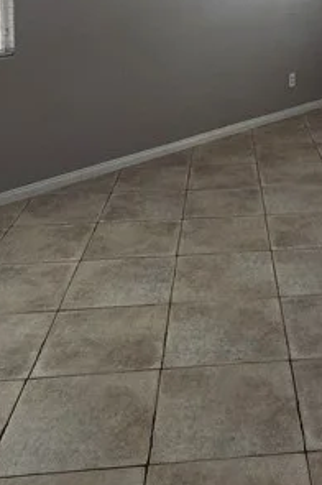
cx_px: 284
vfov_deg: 36.7
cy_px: -23
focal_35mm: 47
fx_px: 632
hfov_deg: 27.6
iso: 200
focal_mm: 2.2
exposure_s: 1/359
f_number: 2.2
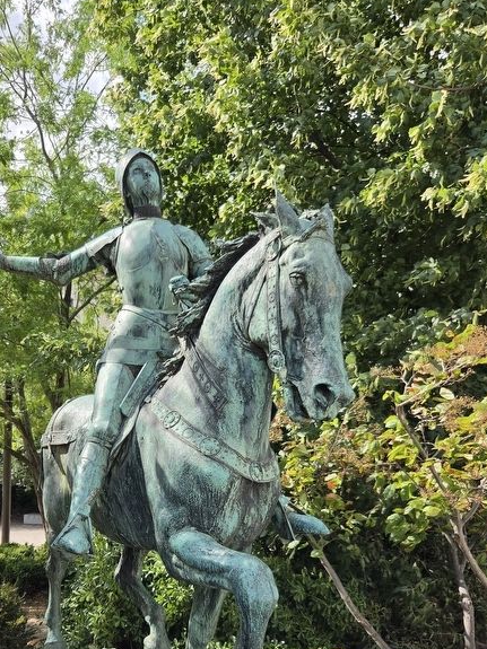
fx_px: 600
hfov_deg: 43.7
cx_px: 174
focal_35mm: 32
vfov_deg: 55.4
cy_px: 442
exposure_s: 1/1258
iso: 80
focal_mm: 5.4
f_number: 1.8
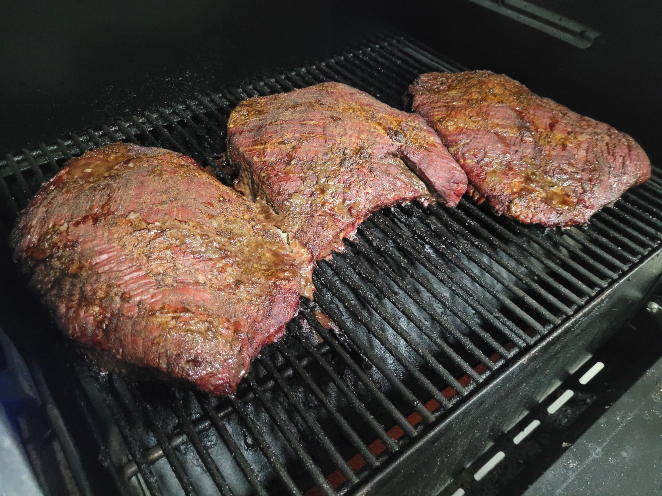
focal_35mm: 26
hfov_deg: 67.3
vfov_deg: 53.1
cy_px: 248
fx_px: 497
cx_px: 331
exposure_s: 1/24
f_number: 1.8
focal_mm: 5.4
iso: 1250
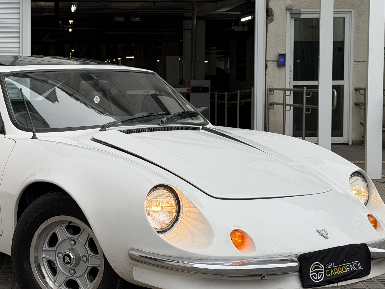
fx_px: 901
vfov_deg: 18.2
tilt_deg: -1.1
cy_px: 118
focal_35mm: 81
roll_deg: +0.5
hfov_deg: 24.0
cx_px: 118
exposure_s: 1/384
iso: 64
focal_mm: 6.76
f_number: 1.78
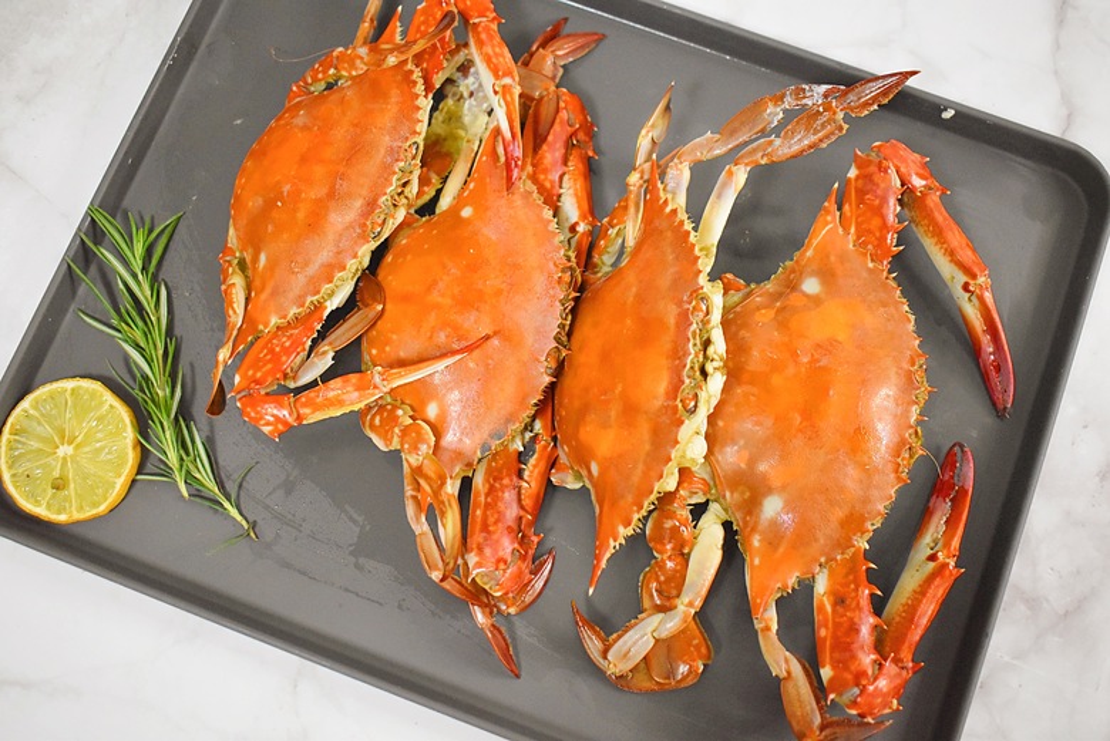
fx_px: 1434
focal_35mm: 46
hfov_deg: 42.3
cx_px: 555
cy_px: 370
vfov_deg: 29.0
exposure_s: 1/125
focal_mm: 31
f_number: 4.2
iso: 2800
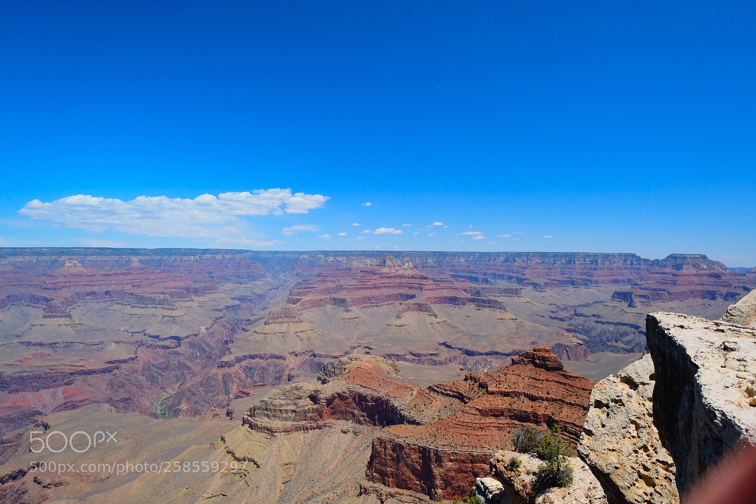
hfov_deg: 81.2
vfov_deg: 59.5
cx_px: 378
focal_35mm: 21
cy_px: 252
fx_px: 441
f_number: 8
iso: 800
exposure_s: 1/600
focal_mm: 14
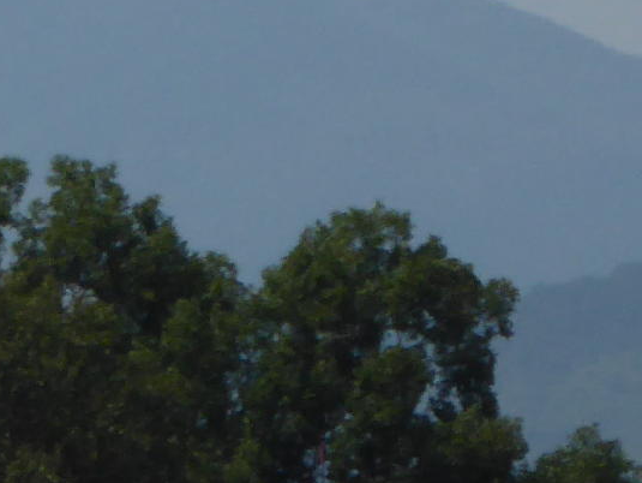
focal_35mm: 1552
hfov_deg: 1.3
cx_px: -918
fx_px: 28803
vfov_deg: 1.0
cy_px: -507
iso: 100
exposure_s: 1/800
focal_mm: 44.8
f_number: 5.6
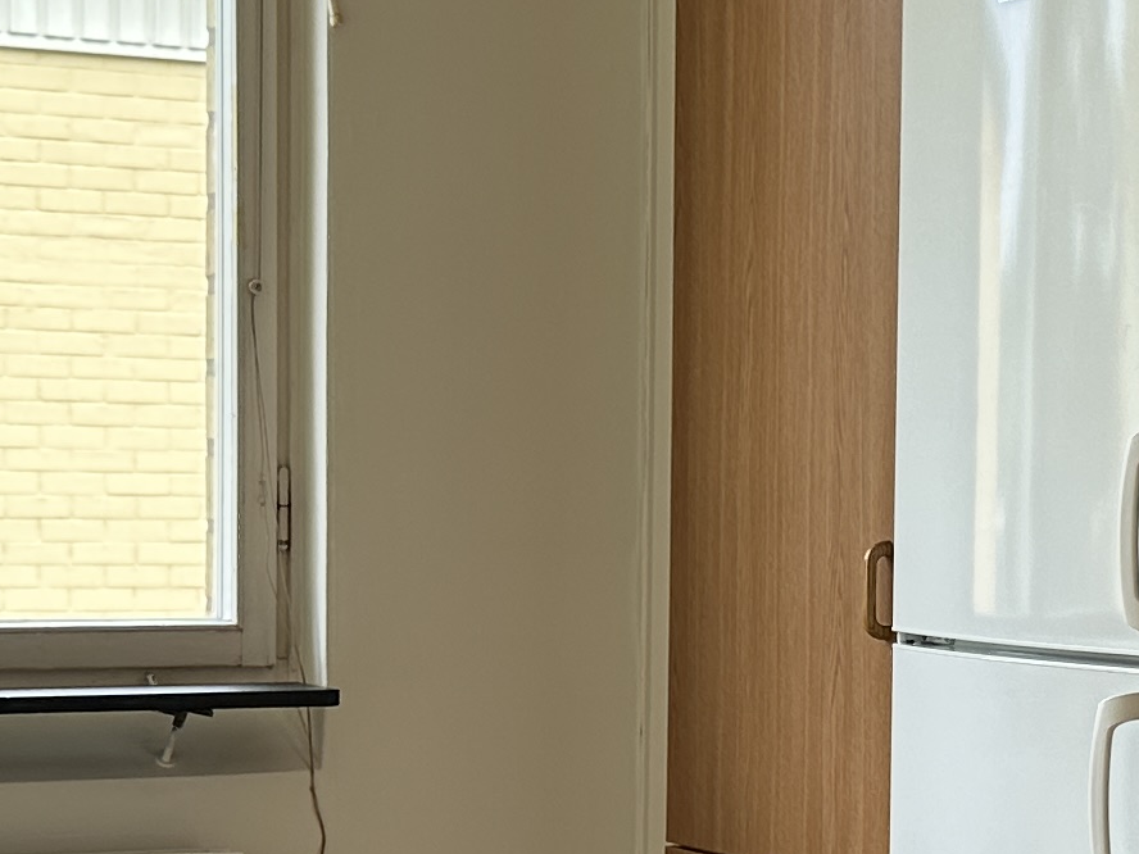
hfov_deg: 17.9
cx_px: 841
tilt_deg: -1.3
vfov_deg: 13.5
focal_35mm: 109
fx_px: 3587
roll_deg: -0.9
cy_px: 635
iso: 80
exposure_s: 1/220
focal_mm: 6.86
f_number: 1.78
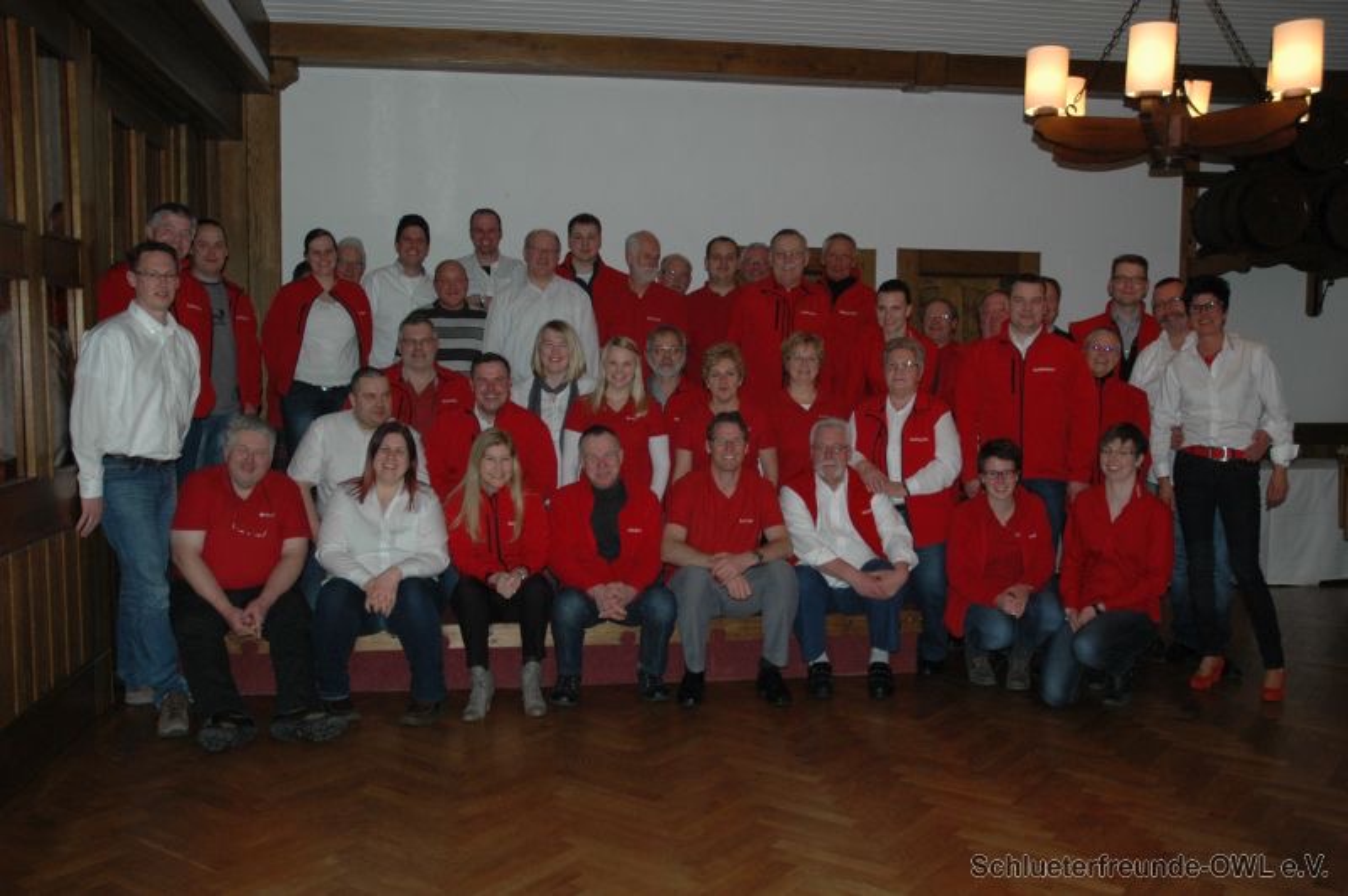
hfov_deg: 57.3
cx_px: 674
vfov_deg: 39.9
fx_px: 1235
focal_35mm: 33
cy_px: 448
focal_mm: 22
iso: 400
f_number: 3.8
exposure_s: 1/60
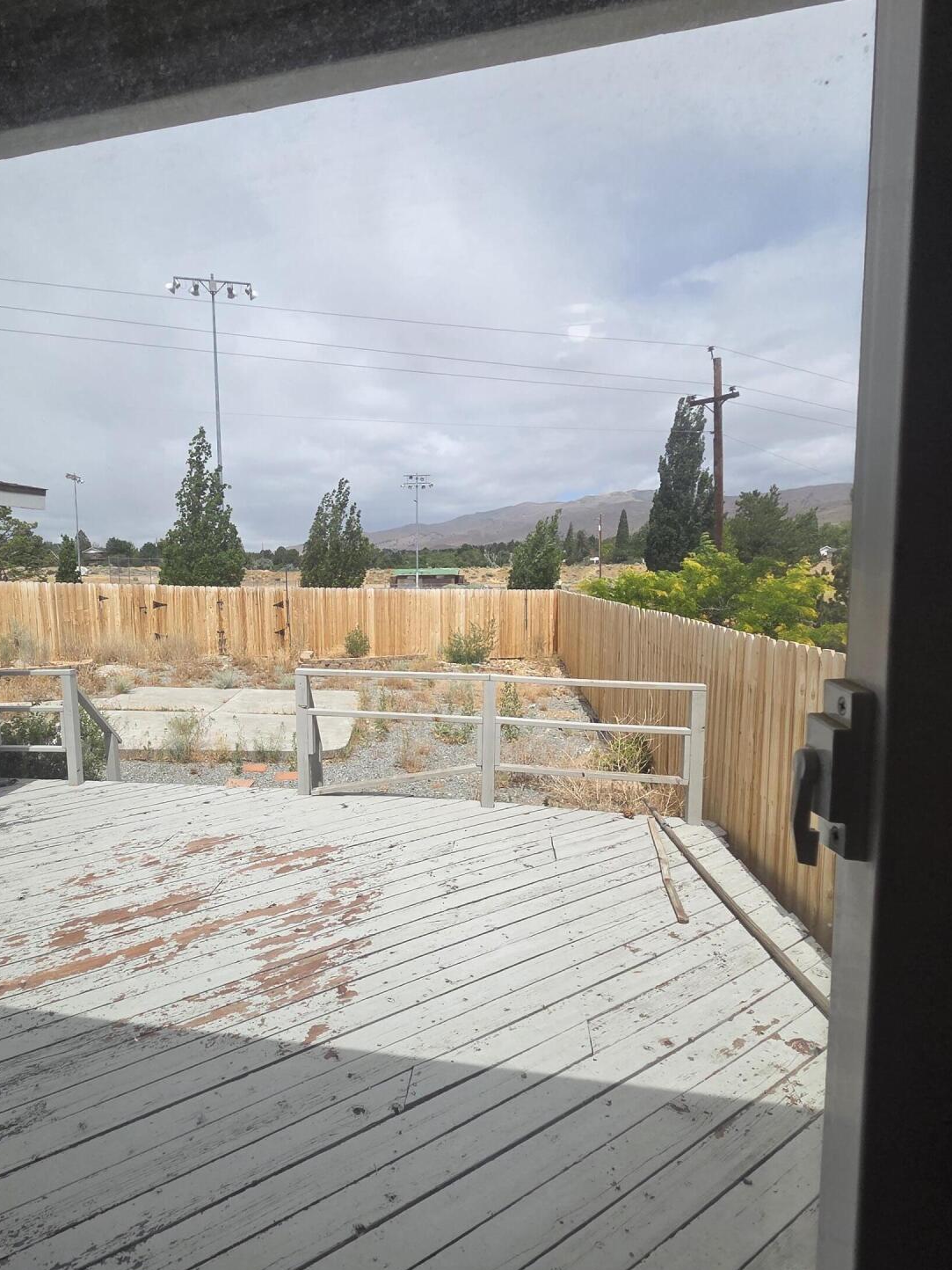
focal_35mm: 18
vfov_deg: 87.7
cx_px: 330
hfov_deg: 69.9
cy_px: 654
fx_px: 660
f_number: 2.2
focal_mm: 2.2
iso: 80
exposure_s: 1/2000
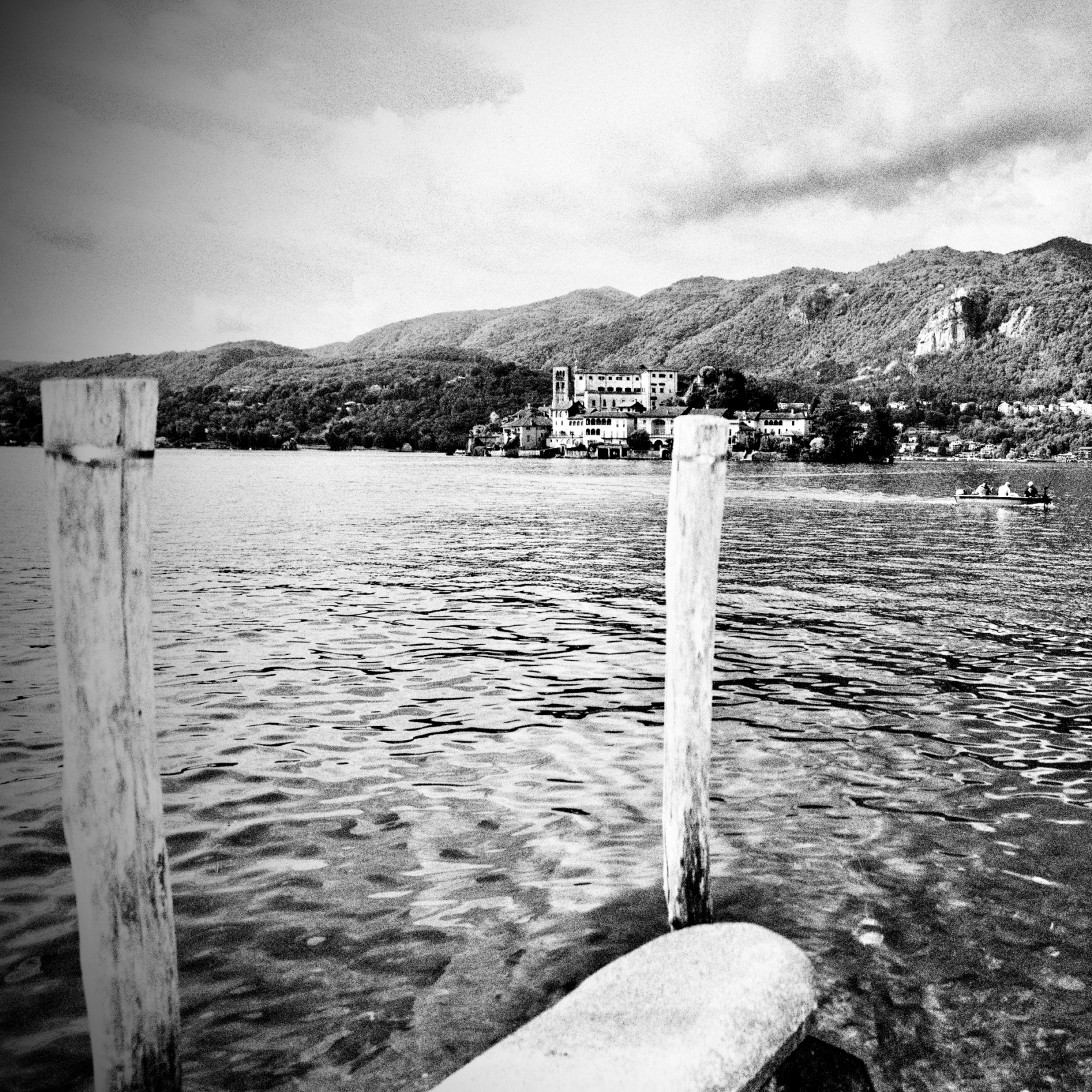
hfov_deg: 44.6
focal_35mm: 36
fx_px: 1285
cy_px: 542
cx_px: 807
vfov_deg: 46.0
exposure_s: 1/2000
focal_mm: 28
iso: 200
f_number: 1.7
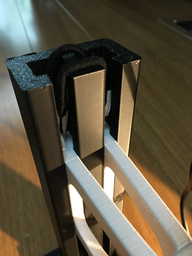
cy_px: 128
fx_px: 214
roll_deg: +1.8
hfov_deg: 48.2
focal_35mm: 29
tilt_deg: -41.5
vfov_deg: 61.7
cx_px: 96
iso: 250
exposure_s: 1/15
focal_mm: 4.15
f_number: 2.2
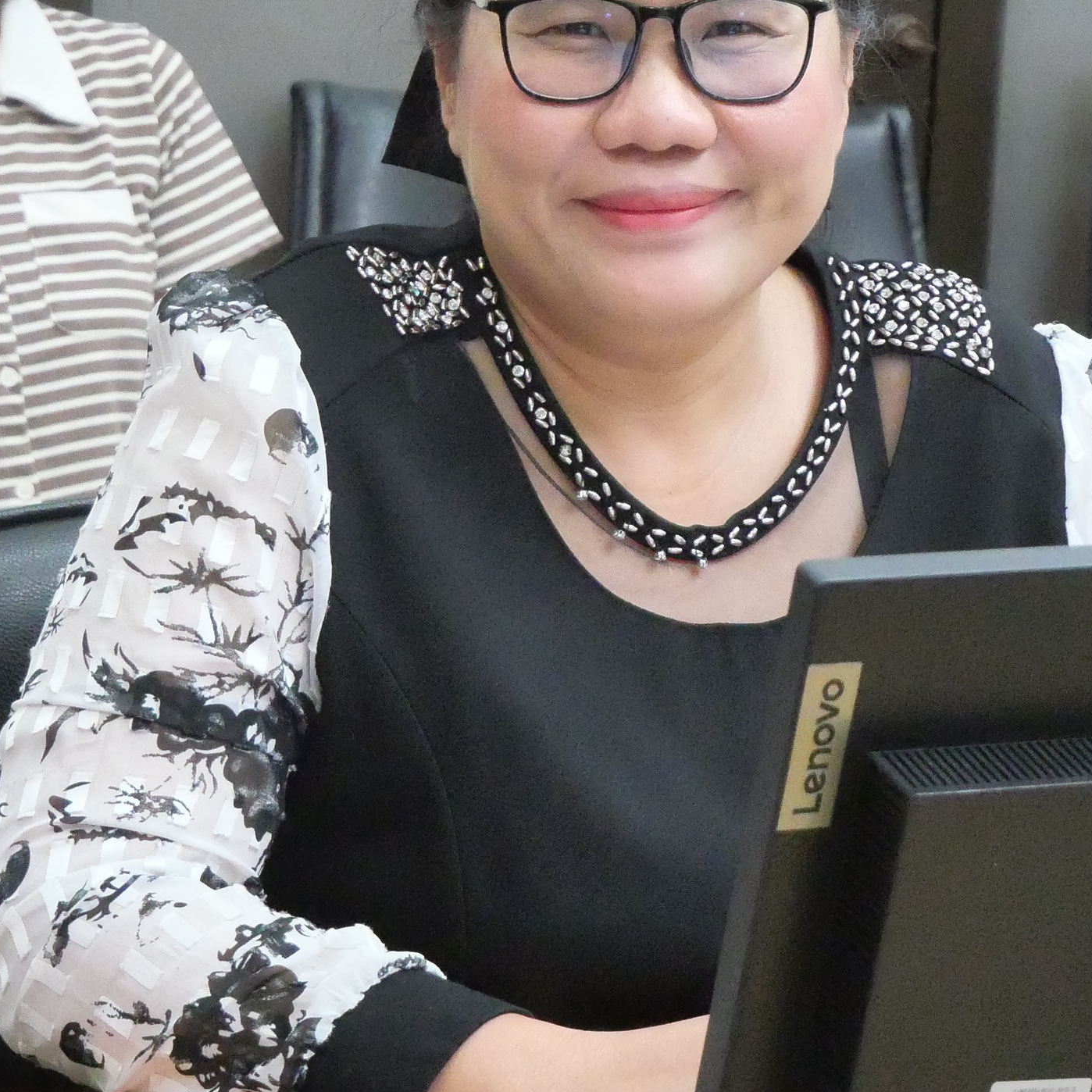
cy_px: 375
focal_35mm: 201
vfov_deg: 8.7
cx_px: 573
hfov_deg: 8.7
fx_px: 7174
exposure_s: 1/60
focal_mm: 43
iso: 6400
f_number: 5.6
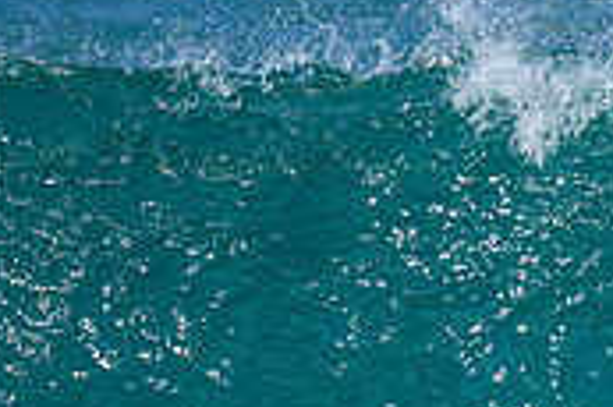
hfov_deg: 0.6
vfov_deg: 0.4
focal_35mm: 3238
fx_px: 55083
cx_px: 1019
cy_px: 378
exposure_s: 1/2000
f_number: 6.3
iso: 220
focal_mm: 800
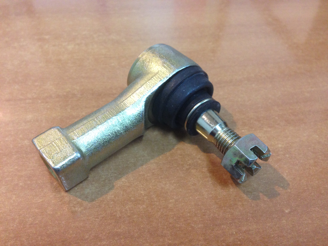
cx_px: 164
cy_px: 123
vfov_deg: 42.9
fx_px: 313
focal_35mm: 33
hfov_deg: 55.4
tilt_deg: -45.1
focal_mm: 4.12
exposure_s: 1/20
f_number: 2.4
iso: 200
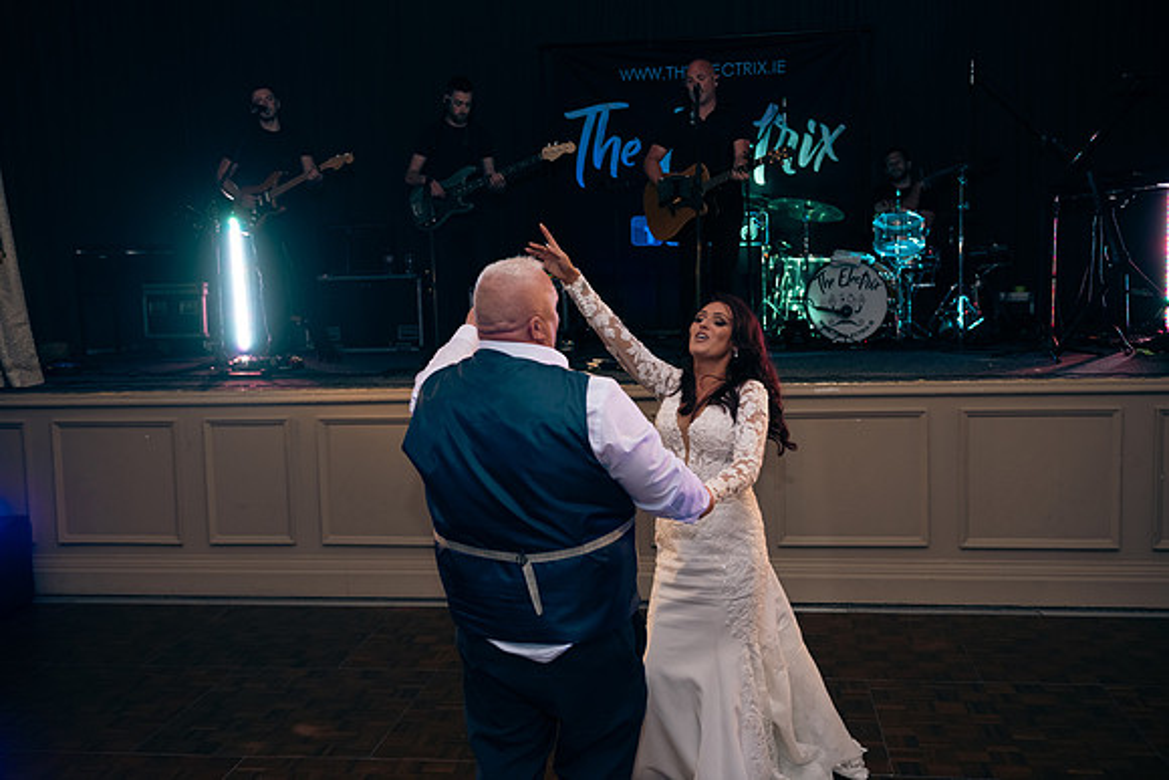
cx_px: 584
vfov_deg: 37.9
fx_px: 1137
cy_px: 390
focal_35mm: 35
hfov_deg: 54.4
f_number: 3.5
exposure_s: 1/160
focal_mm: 35
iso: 640
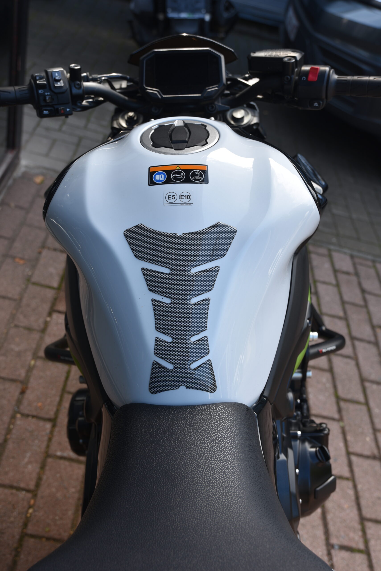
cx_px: 190
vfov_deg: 48.4
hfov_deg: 33.4
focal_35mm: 40
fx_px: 634
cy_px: 286
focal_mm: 40
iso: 100
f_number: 5
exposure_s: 1/100
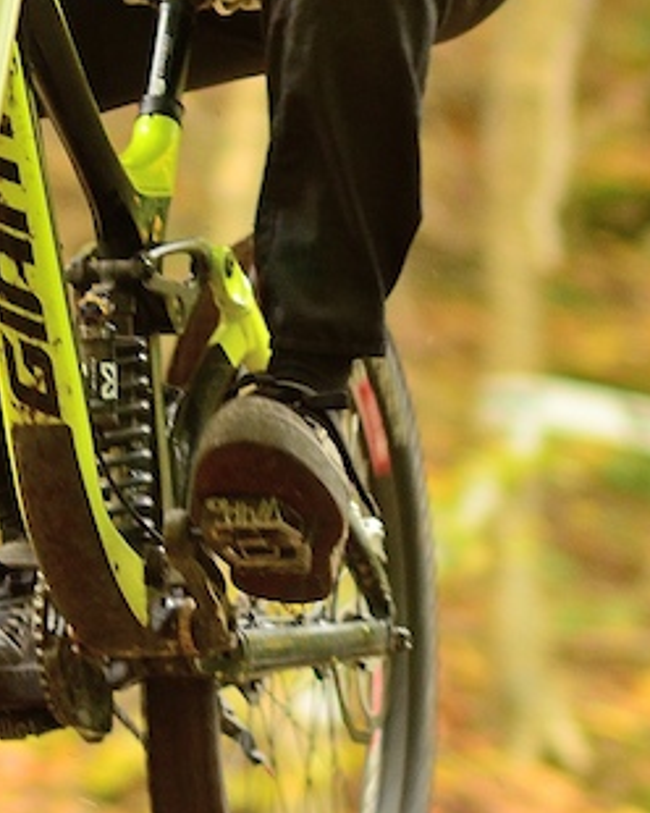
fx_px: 9488
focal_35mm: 395
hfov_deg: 3.9
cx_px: 52
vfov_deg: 4.9
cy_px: 273
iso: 1250
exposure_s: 1/250
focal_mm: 85
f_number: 2.2
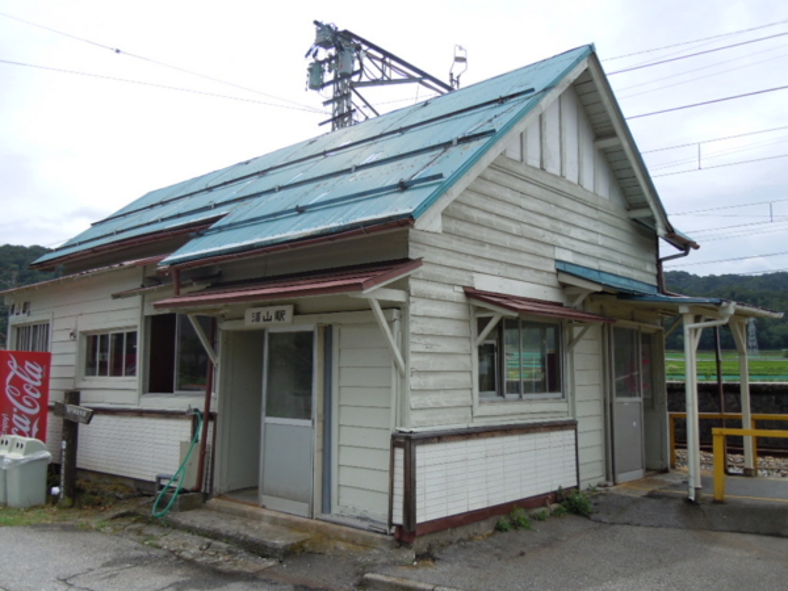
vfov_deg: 46.8
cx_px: 394
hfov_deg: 60.0
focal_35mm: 30
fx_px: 683
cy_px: 296
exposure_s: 1/1000
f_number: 3.5
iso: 100
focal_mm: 5.4
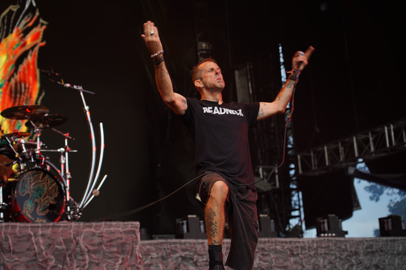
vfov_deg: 16.9
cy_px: 135
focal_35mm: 81
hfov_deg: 25.1
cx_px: 203
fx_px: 913
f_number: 4
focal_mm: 81
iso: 125
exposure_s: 1/125
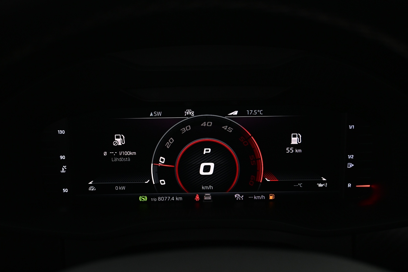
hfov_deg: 43.0
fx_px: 518
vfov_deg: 29.4
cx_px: 204
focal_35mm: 46
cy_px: 136
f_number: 4.8
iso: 900
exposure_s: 1/30
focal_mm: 30.5
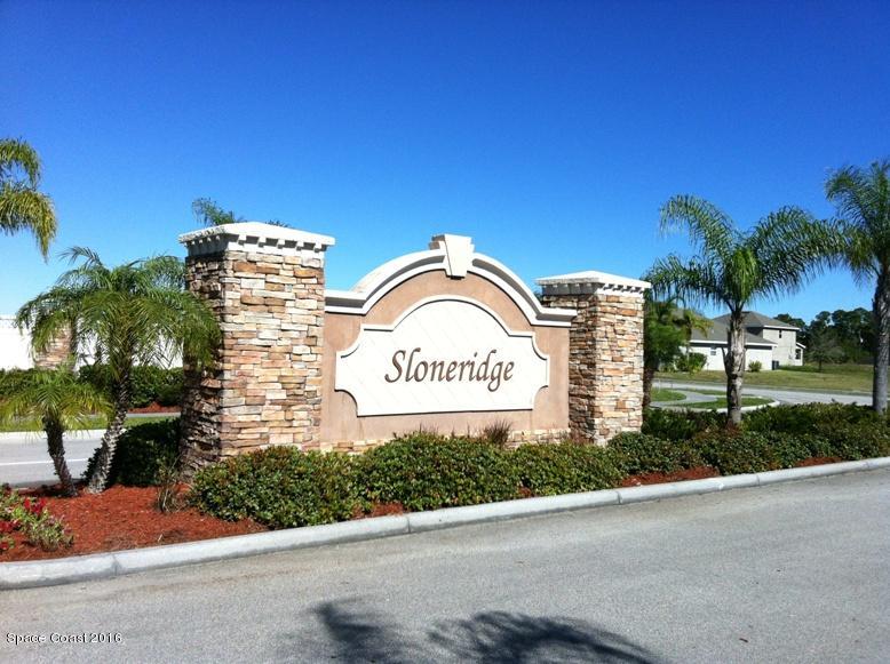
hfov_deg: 52.7
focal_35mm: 35
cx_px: 445
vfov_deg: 40.6
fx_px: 898
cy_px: 332
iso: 80
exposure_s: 1/2602
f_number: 2.8
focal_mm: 3.85
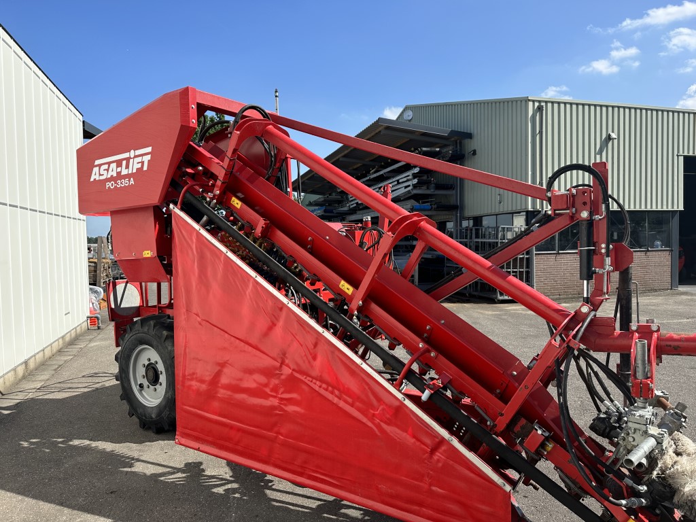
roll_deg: +0.6
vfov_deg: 56.8
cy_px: 261
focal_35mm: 24
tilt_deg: -2.4
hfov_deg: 71.6
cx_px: 348
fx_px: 483
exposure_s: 1/2732
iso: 80
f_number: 1.78
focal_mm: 6.86
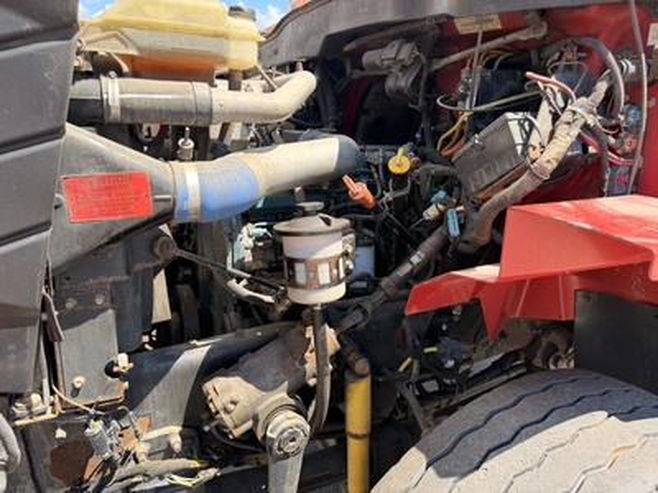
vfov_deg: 56.8
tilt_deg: -14.7
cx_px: 329
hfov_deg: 71.6
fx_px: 456
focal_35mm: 24
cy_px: 246
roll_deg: +0.1
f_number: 1.78
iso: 100
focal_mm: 6.76
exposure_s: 1/931
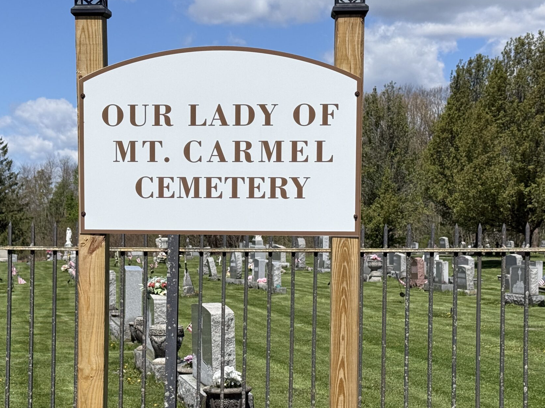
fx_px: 1165
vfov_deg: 19.9
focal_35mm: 74
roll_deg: -0.9
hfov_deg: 26.3
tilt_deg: -1.1
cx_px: 208
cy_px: 253
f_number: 1.78
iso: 64
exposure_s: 1/8772
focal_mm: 6.76
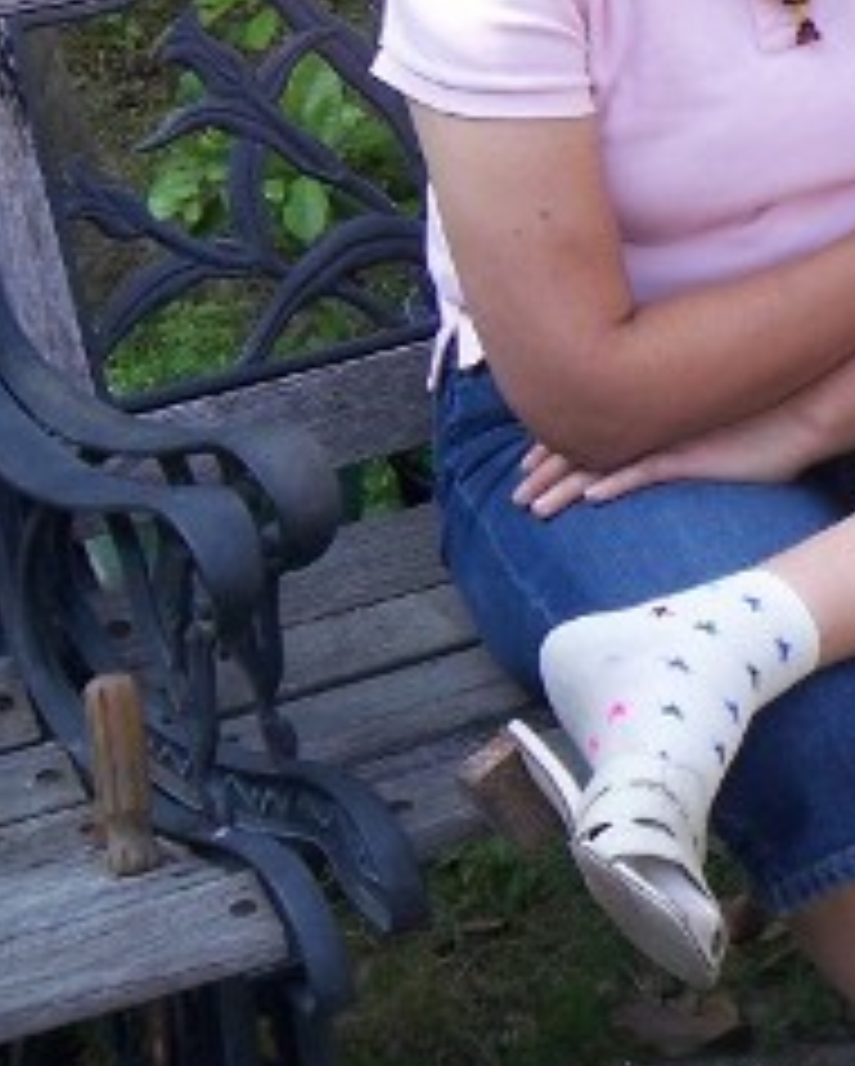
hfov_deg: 11.6
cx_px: 1210
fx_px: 4075
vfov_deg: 14.8
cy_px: 265
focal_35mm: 129
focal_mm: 8
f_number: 4
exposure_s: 1/100
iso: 50
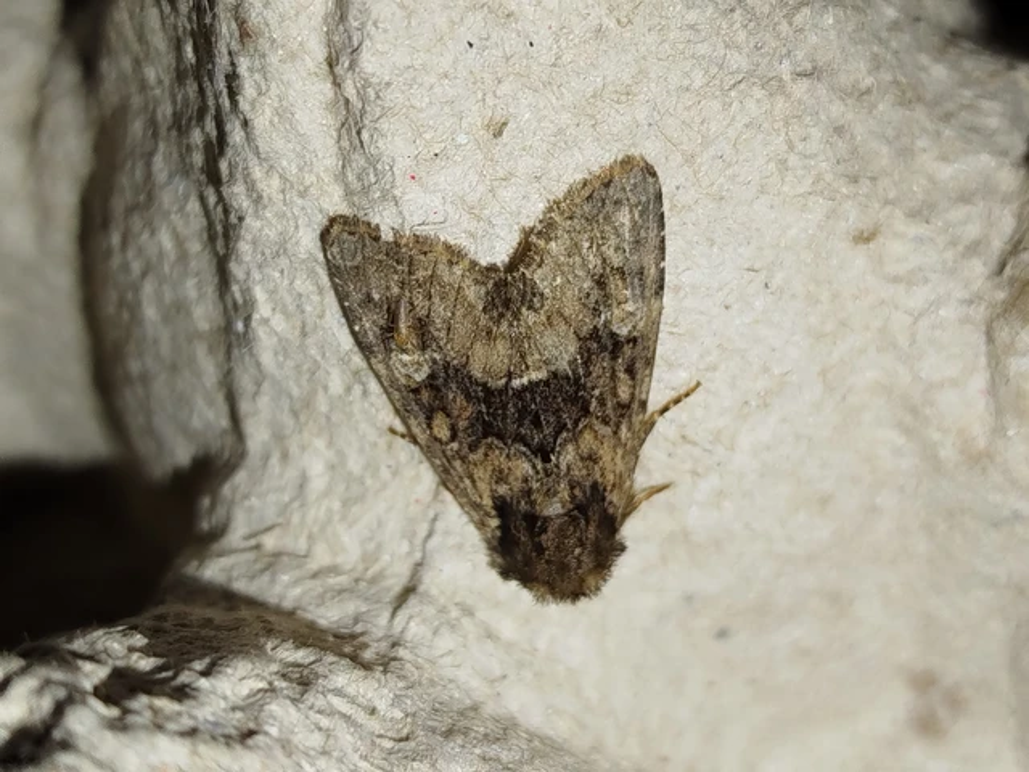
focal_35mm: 65
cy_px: 386
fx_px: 1932
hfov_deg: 29.8
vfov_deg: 22.6
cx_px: 514
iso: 64
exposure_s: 1/50
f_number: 1.7
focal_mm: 5.31
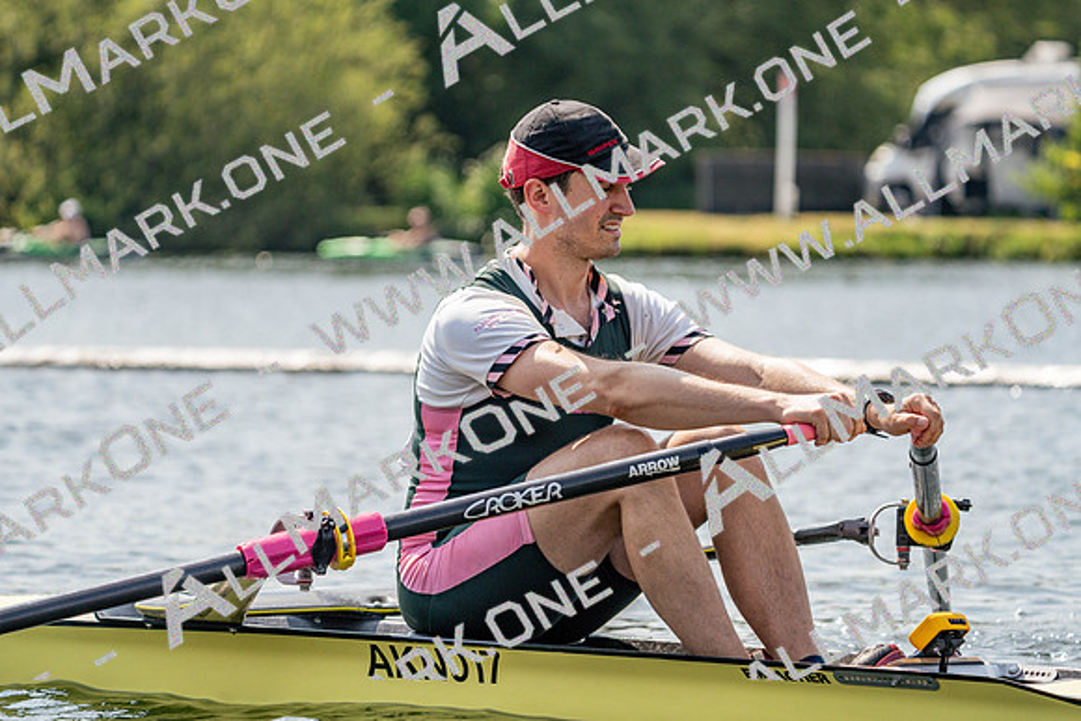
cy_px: 360
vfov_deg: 6.9
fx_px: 6007
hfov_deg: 10.3
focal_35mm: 200
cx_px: 540
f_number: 5.6
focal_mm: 200
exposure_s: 1/1600
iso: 250
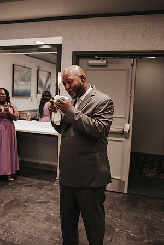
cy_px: 122
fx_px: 239
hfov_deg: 37.9
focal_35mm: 35
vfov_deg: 54.4
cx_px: 82
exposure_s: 1/640
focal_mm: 35
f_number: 3.2
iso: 1000
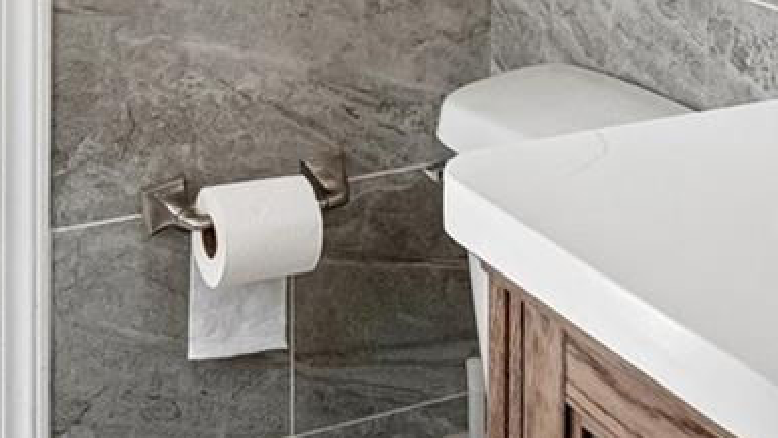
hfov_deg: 28.6
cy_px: -428
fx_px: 1527
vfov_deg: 13.9
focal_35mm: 74
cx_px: 362
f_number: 8
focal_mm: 17
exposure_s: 1/2.5
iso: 64
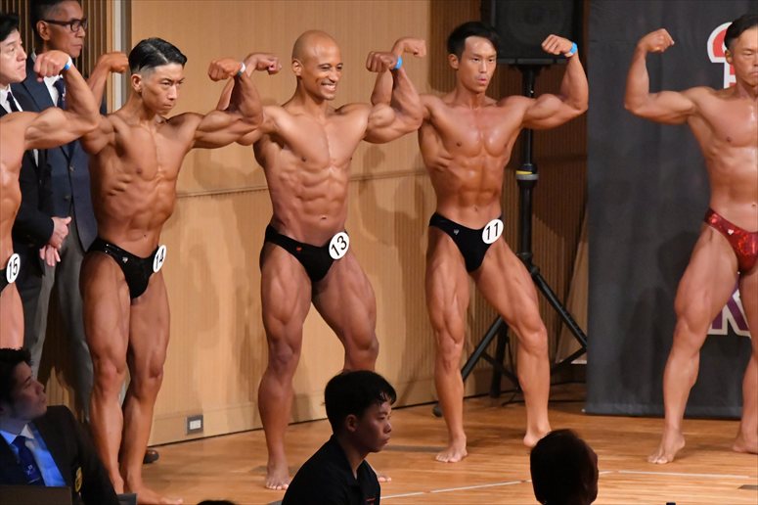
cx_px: 379
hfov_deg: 6.9
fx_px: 6314
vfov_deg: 4.6
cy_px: 252
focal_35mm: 300
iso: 12800
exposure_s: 1/400
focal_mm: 200
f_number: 5.6
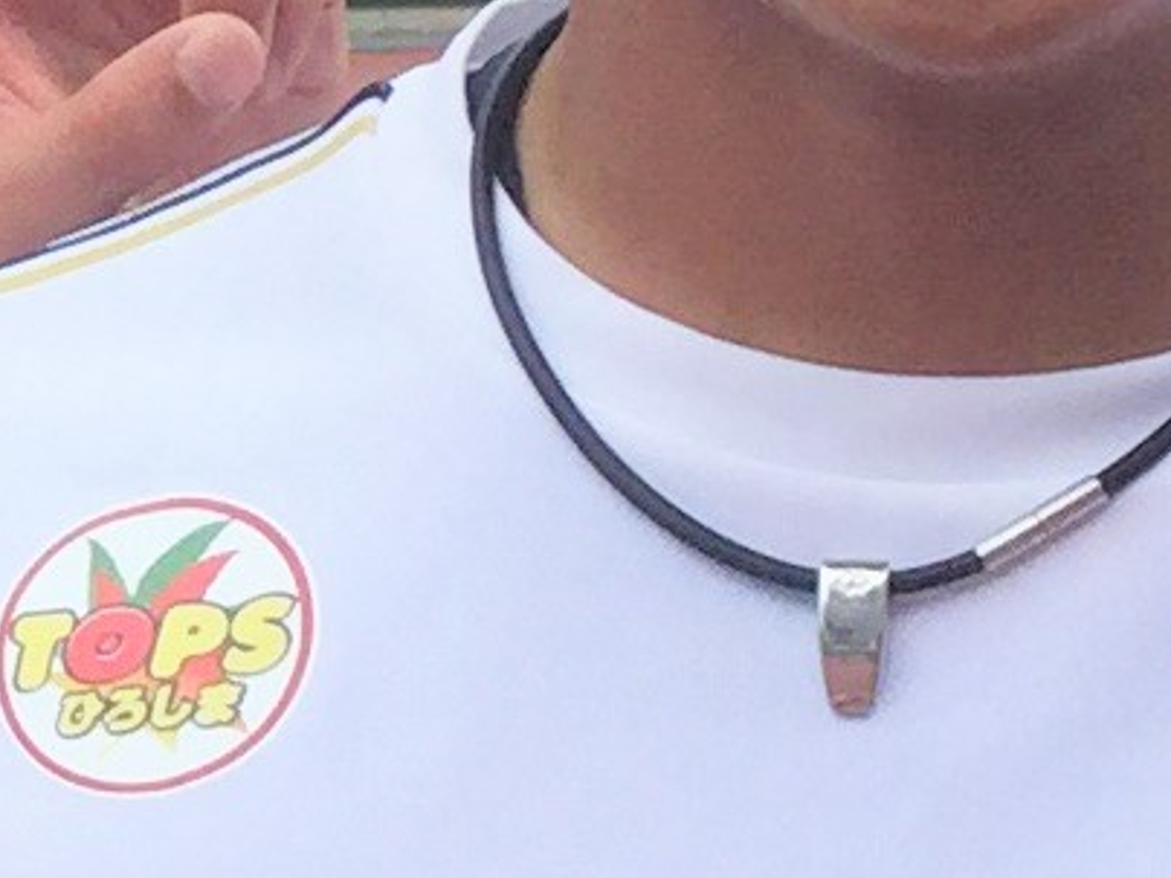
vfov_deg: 8.2
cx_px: -323
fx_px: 6123
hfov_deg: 10.7
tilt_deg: -7.0
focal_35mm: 181
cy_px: 316
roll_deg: +0.0
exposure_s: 1/926
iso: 25
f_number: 2.4
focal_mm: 3.3
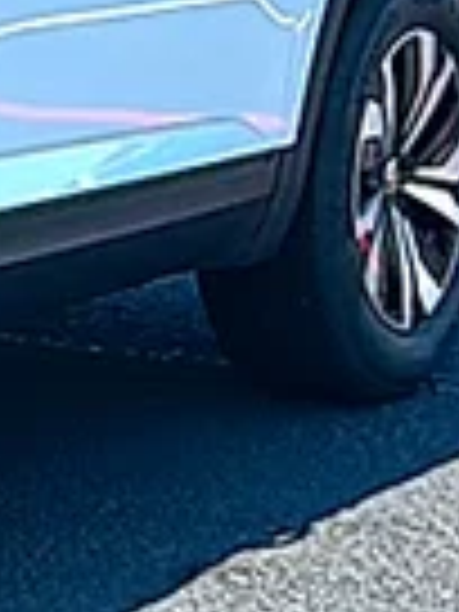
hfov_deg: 7.1
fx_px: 3359
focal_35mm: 190
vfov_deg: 10.3
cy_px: -38
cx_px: -873
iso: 80
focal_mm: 6.86
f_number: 1.78
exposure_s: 1/5587
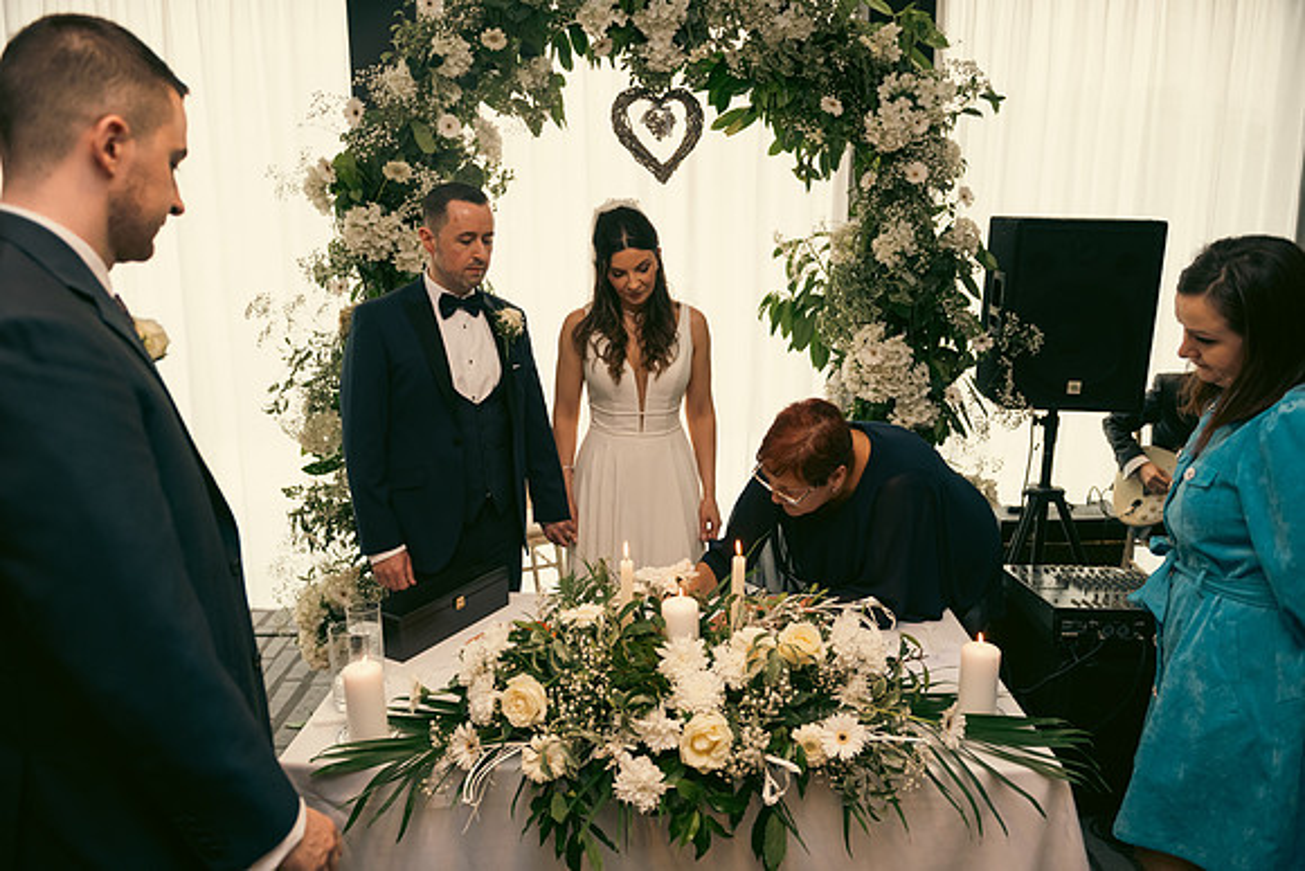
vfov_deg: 49.6
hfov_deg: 69.4
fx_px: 943
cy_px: 436
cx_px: 652
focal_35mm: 26
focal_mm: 26
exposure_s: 1/160
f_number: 3.5
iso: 640
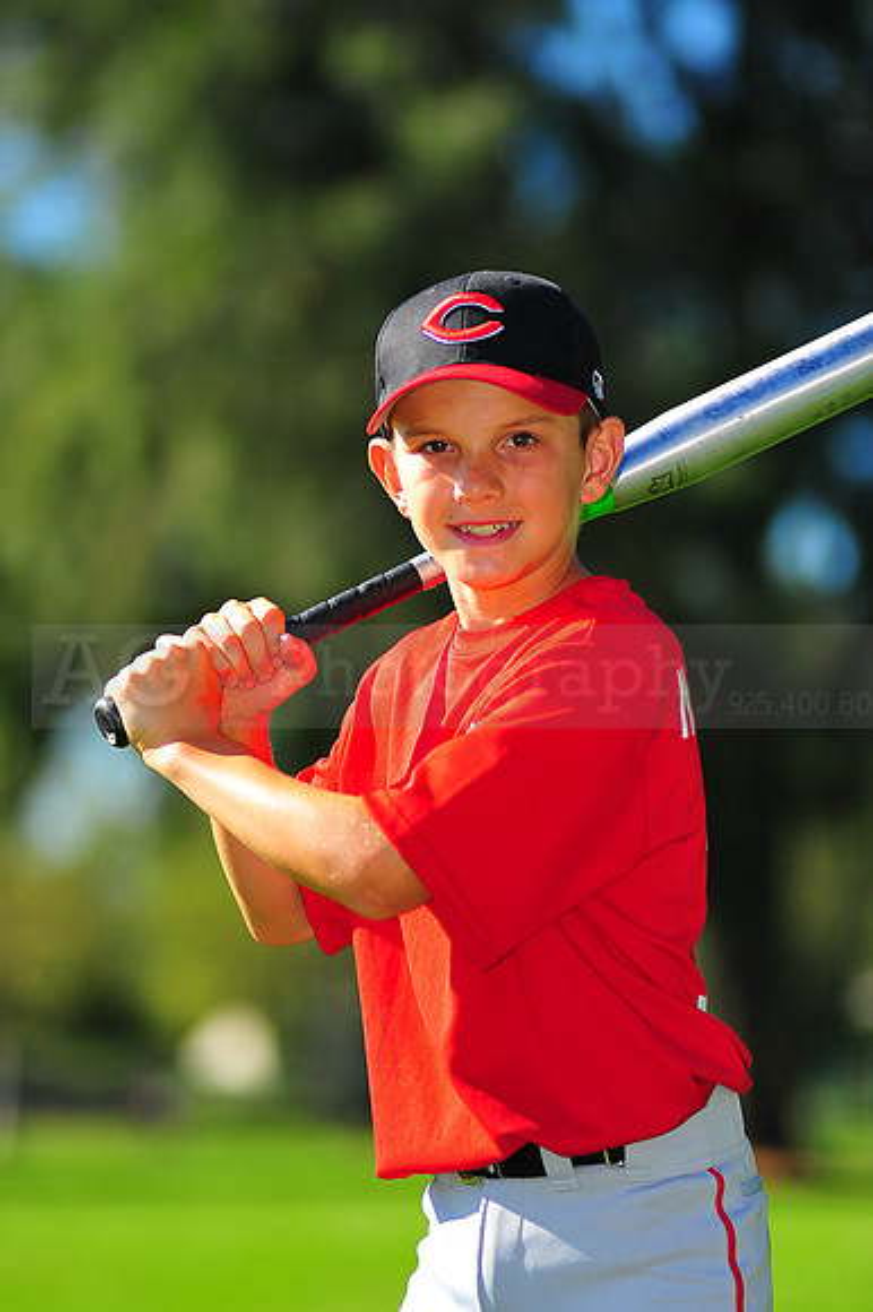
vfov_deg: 11.4
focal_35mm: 180
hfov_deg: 7.6
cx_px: 436
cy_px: 656
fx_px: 6555
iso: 200
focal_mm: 180
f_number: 3.5
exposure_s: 1/1250
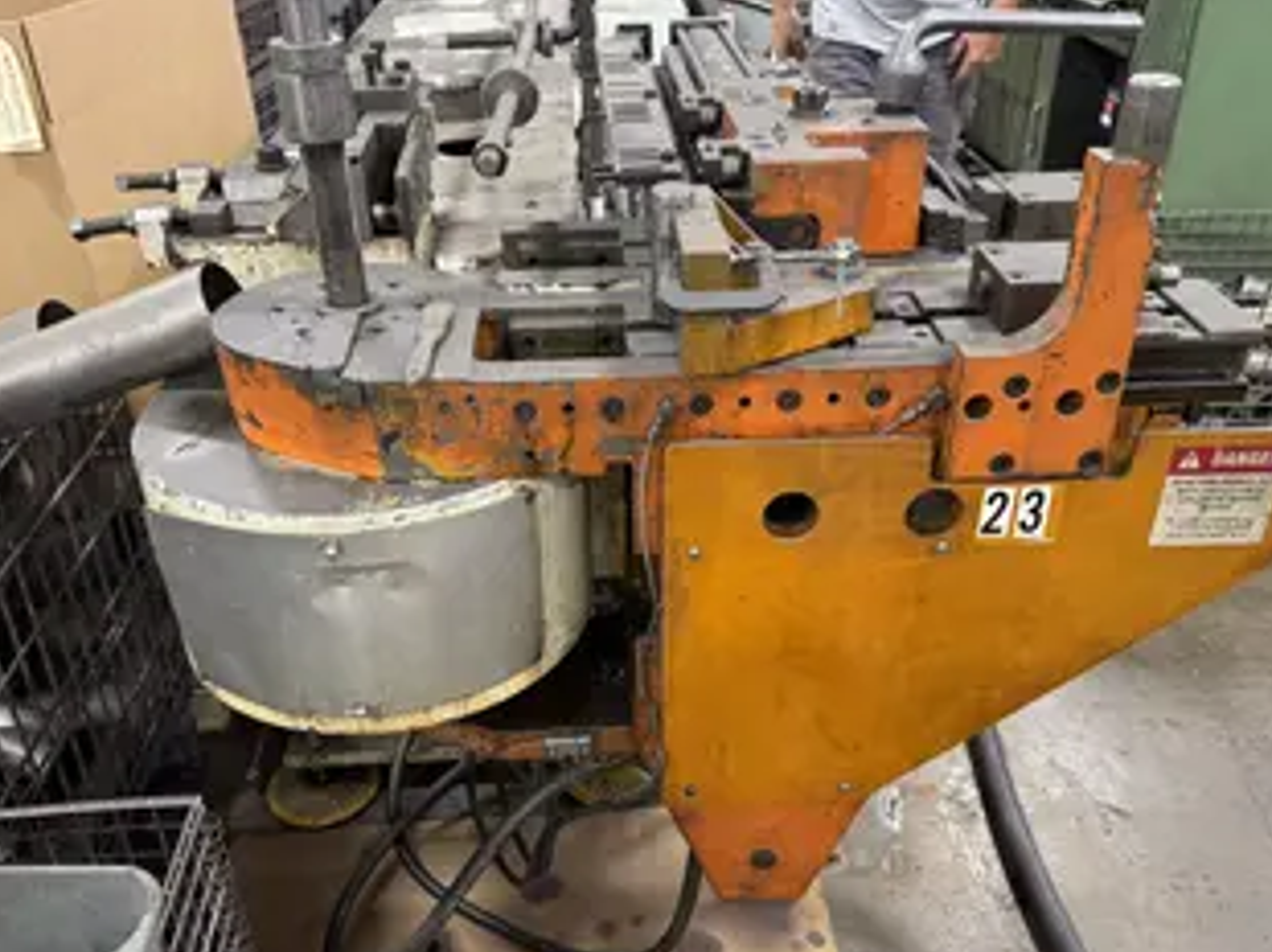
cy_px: 562
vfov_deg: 45.2
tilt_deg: -33.6
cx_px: 607
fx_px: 1138
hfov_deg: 58.4
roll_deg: +2.6
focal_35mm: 31
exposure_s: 1/60
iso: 250
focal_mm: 6.76
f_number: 1.78
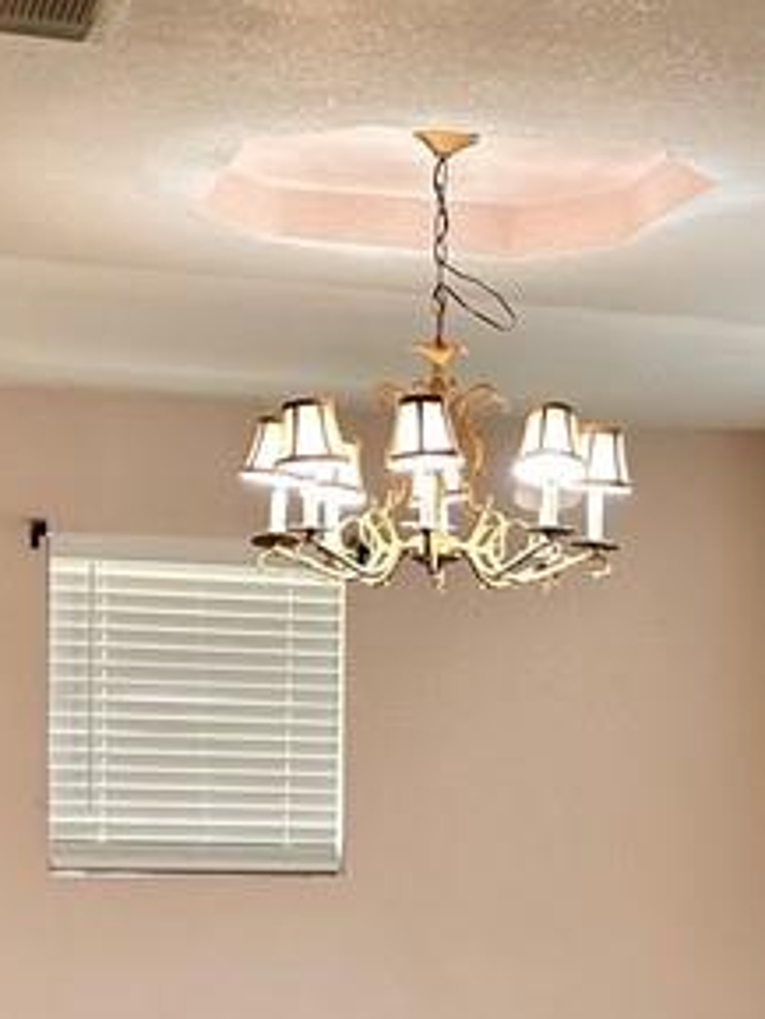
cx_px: 469
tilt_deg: -3.4
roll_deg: -1.5
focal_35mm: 85
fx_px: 2503
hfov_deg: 17.4
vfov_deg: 22.4
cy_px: 927
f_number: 1.78
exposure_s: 1/60
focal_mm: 6.86
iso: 125
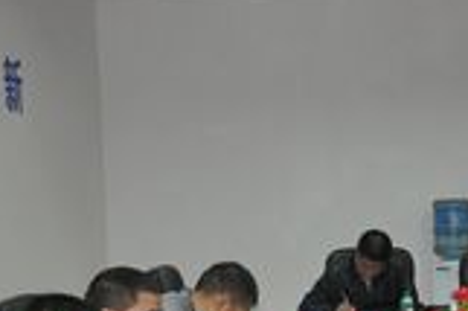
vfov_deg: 15.9
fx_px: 1091
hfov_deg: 23.9
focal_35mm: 84
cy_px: 326
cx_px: 372
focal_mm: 18
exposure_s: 1/60
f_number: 3.5
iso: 800
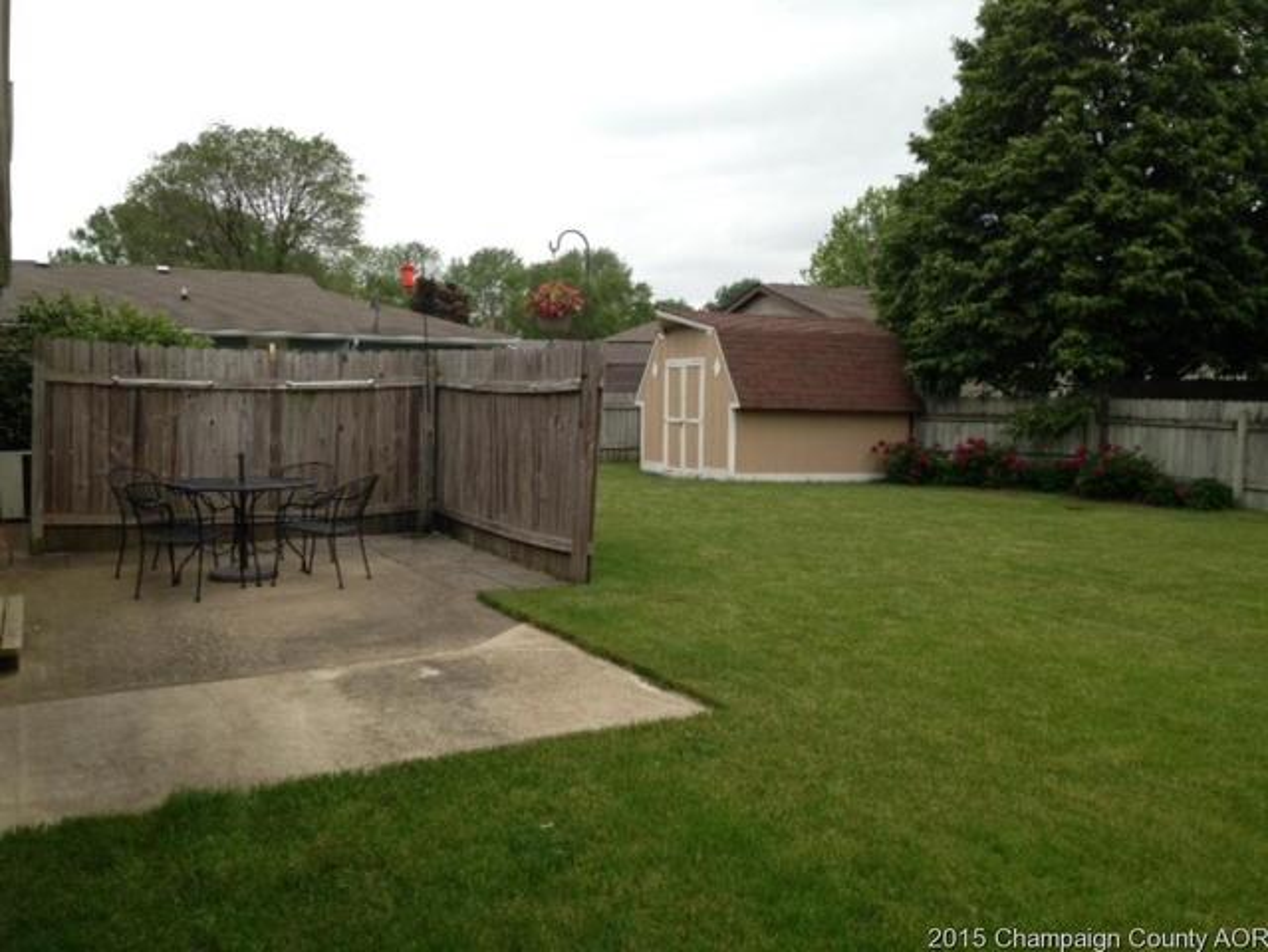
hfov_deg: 55.3
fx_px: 1209
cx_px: 634
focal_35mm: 33
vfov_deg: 43.0
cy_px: 476
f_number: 2.4
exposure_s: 1/542
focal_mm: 4.13
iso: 64
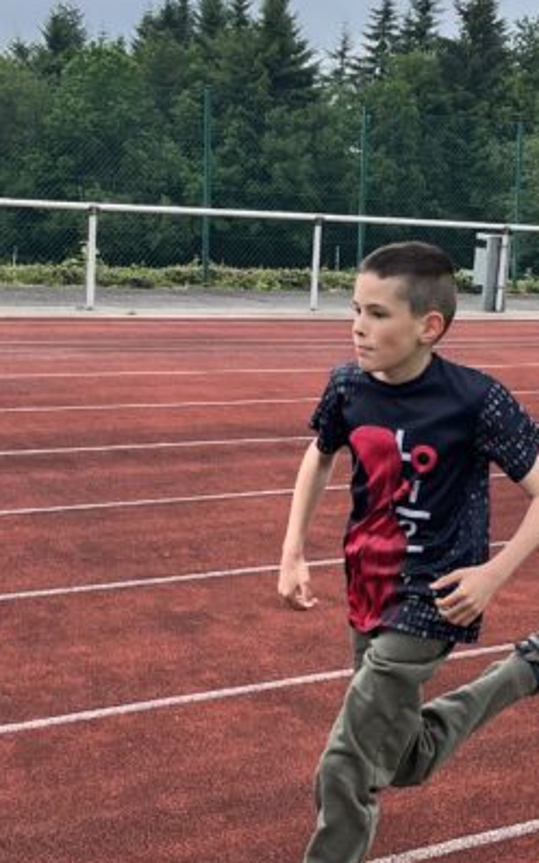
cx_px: 467
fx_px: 1669
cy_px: 541
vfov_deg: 28.9
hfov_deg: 18.1
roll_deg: -4.0
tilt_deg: -13.6
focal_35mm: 71
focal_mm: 5.1
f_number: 1.6
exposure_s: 1/1404
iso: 50
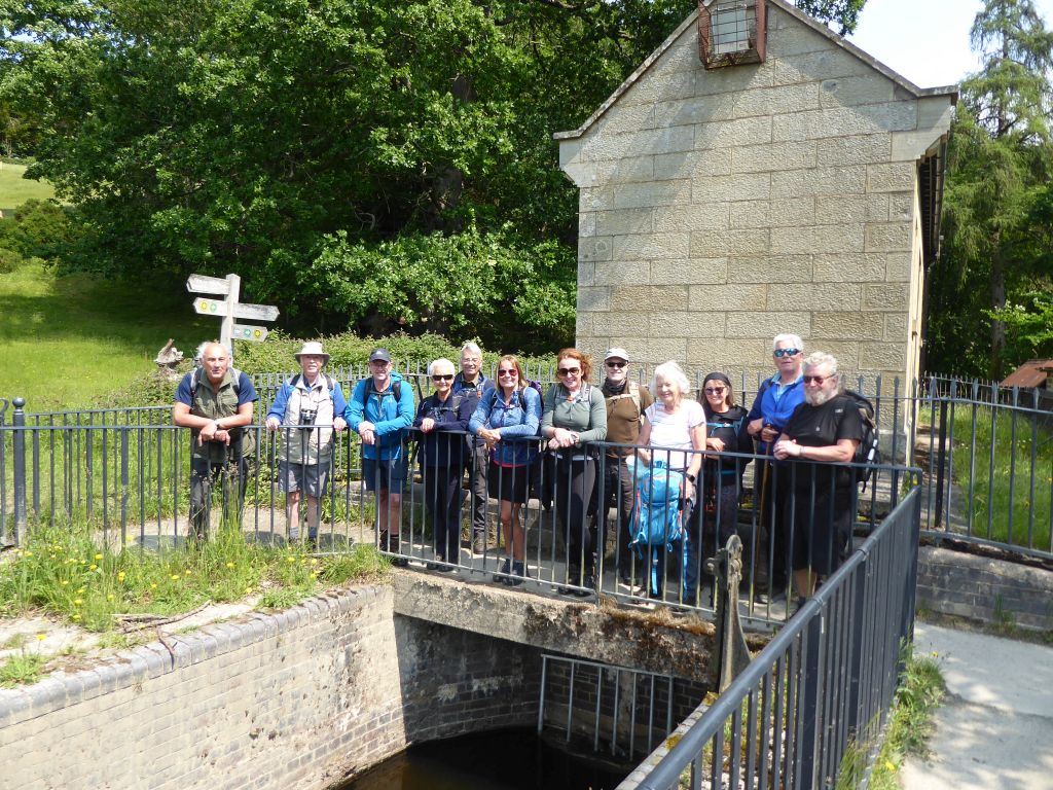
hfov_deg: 69.4
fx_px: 760
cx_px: 526
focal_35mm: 25
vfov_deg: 54.9
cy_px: 395
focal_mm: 4.3
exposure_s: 1/320
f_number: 3.3
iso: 80
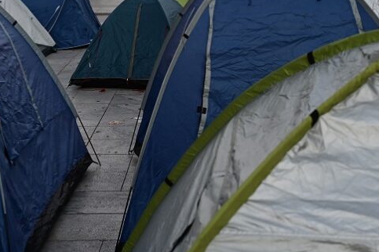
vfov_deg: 18.3
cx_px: 209
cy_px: -17
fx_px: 758
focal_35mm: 72
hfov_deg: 28.1
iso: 800
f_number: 4.5
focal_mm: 29
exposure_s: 1/100
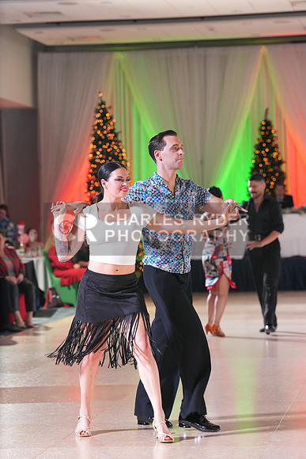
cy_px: 230
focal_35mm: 133
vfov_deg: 15.4
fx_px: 1695
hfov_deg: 10.3
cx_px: 153
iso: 1600
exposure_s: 1/200
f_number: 5
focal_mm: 133
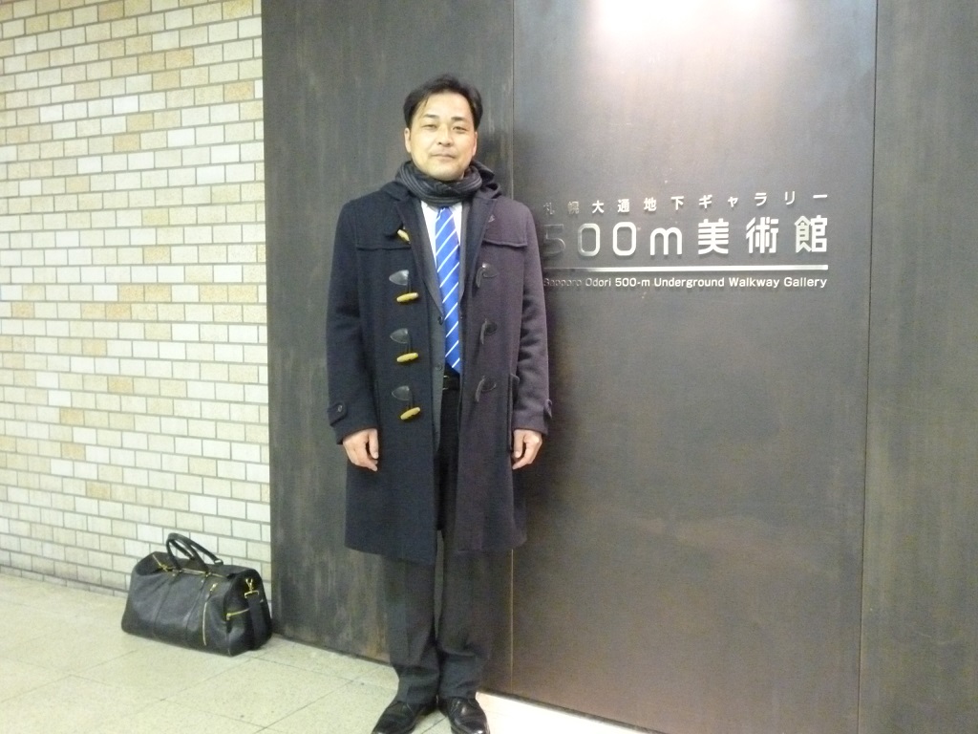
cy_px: 367
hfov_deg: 51.4
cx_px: 489
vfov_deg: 39.7
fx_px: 1017
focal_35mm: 36
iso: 1250
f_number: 3.5
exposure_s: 1/15
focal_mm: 6.4
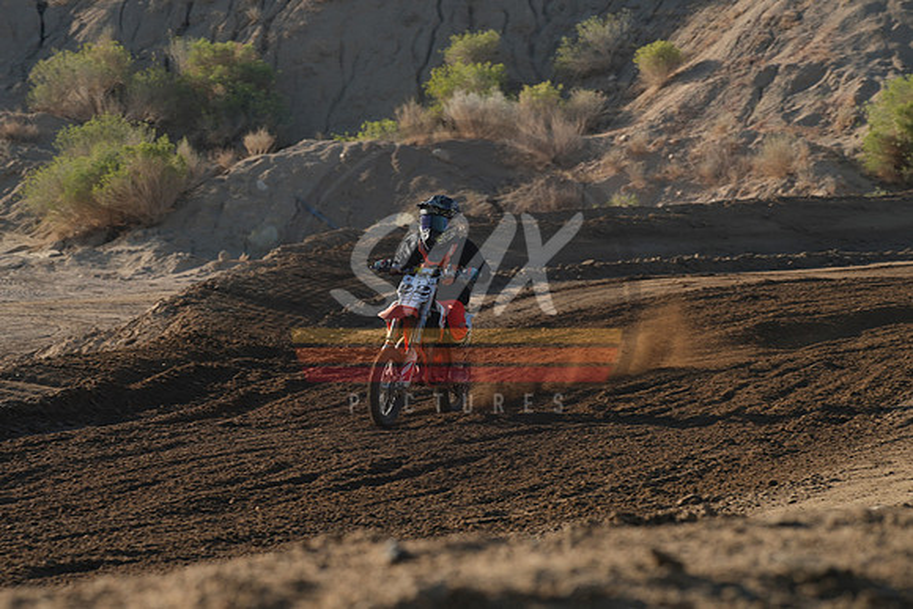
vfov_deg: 7.4
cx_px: 456
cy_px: 304
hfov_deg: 11.1
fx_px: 4693
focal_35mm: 185
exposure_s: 1/250
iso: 250
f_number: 11
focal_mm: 185
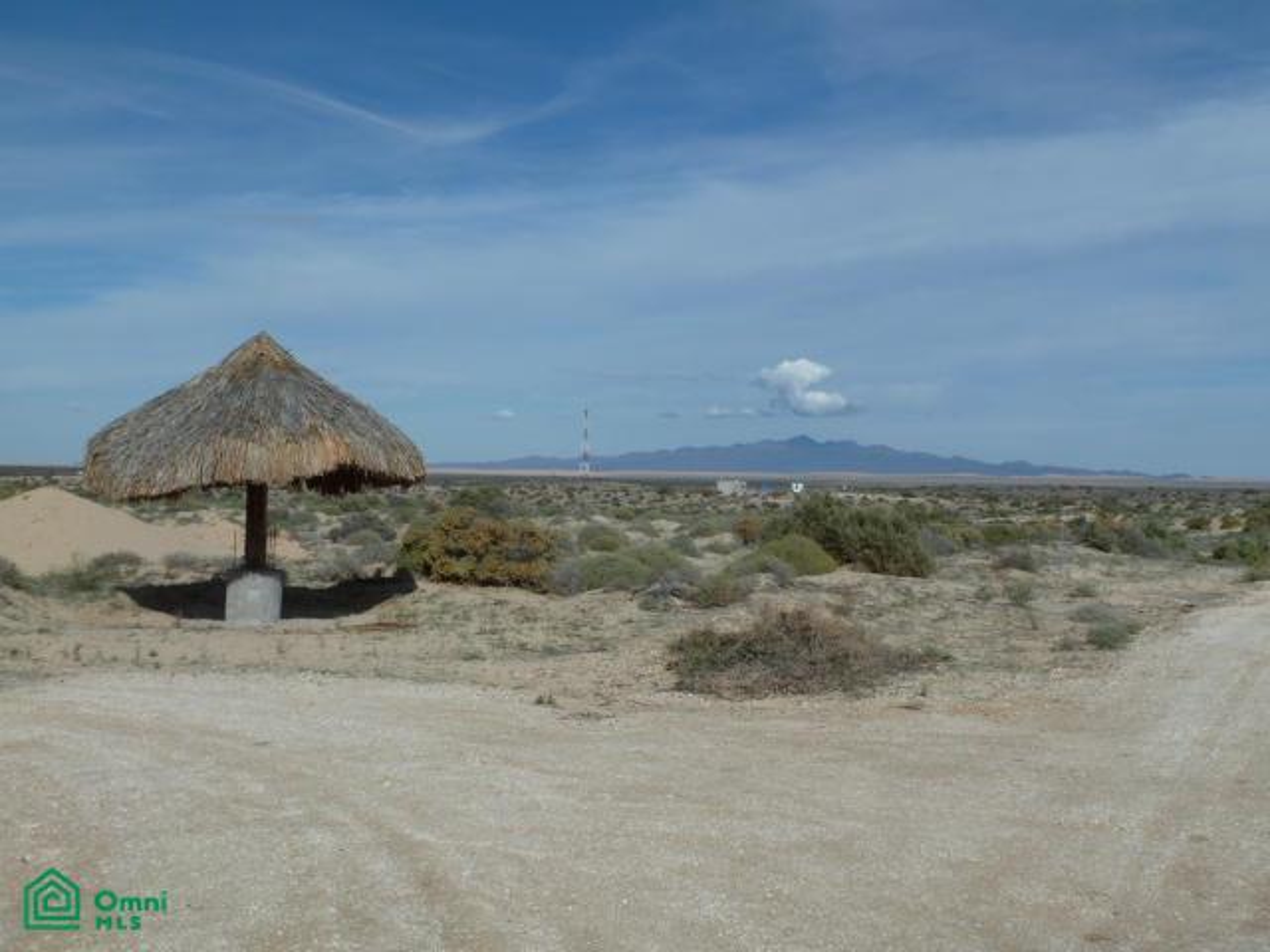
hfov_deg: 46.8
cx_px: 635
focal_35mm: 40
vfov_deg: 36.0
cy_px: 476
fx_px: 1468
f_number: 5.6
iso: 80
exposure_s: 1/1000
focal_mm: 6.5
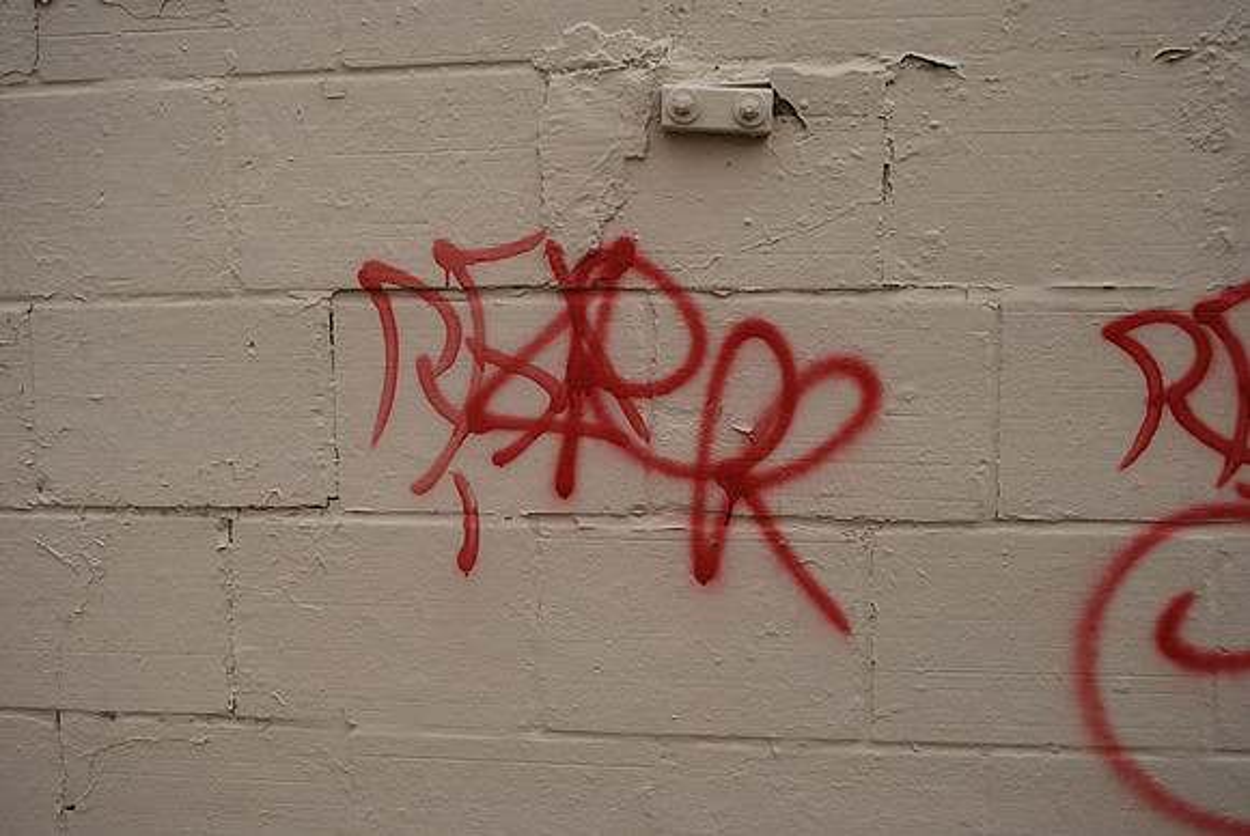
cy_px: 418
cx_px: 625
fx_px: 1512
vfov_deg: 30.9
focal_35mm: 44
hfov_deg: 44.9
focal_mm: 29
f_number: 5.6
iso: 160
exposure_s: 1/125
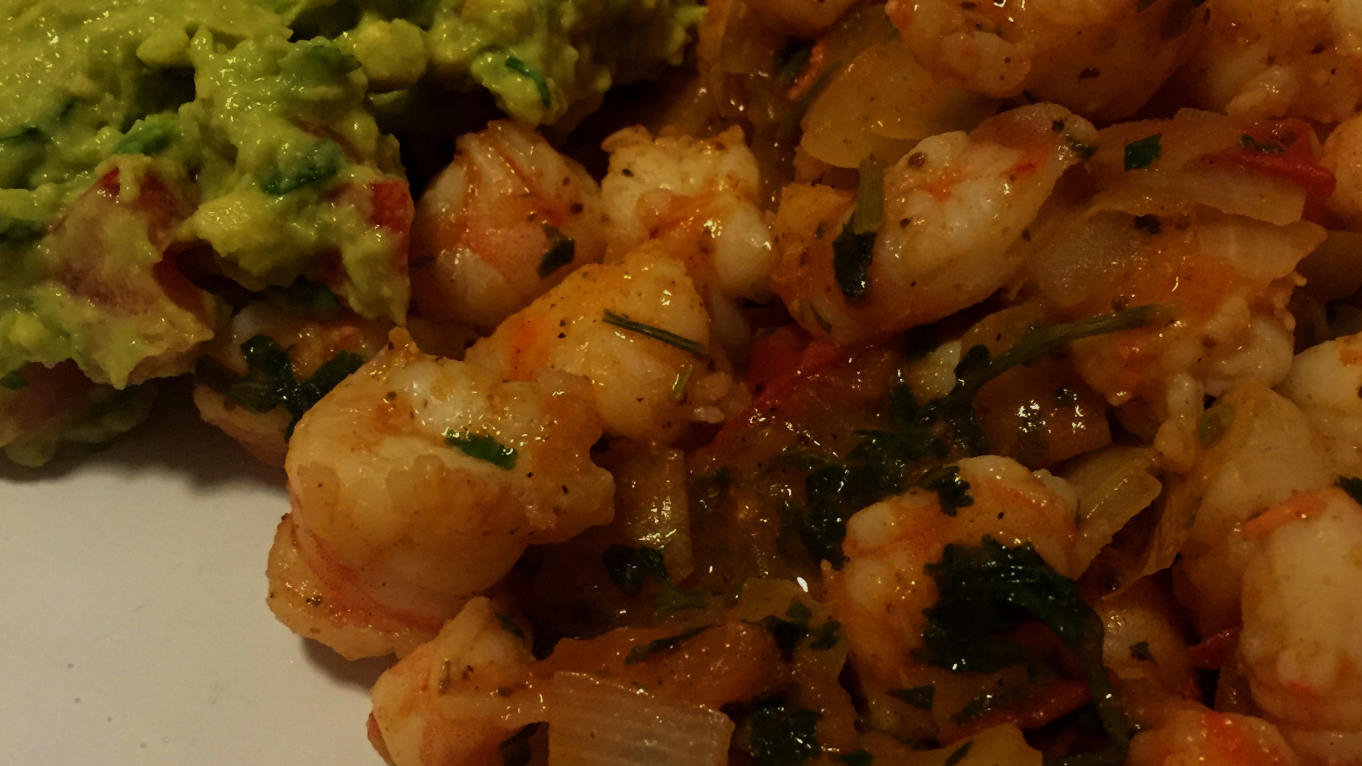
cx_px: 682
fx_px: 1553
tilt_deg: -50.8
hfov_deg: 47.4
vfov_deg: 27.7
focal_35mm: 43
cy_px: 378
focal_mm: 4.15
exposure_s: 1/30
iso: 250
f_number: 2.2
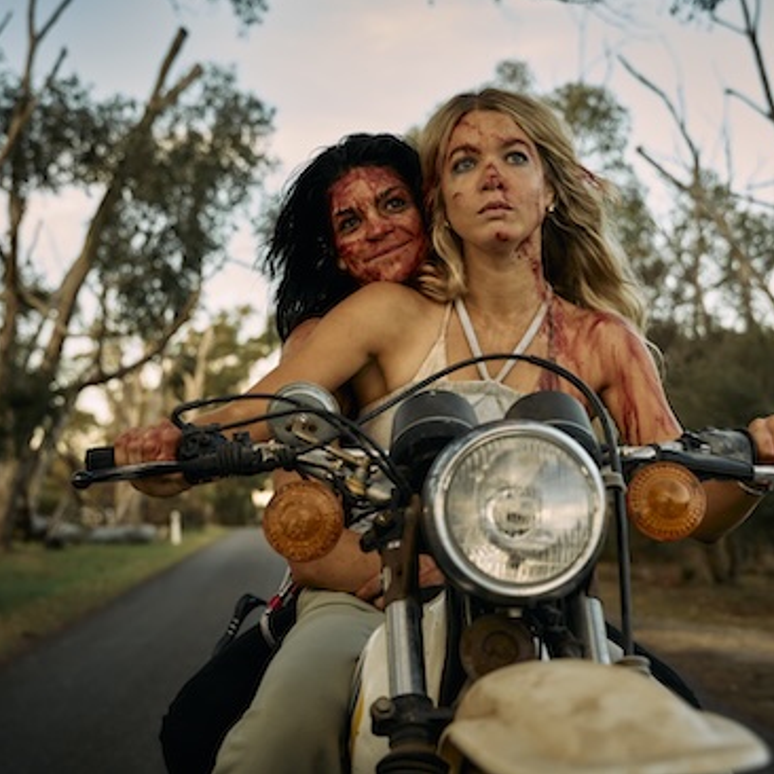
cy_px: 382
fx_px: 1338
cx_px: 436
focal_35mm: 53
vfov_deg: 32.3
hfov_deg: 32.2
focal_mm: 40.7
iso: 800
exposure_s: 1/250
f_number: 3.5
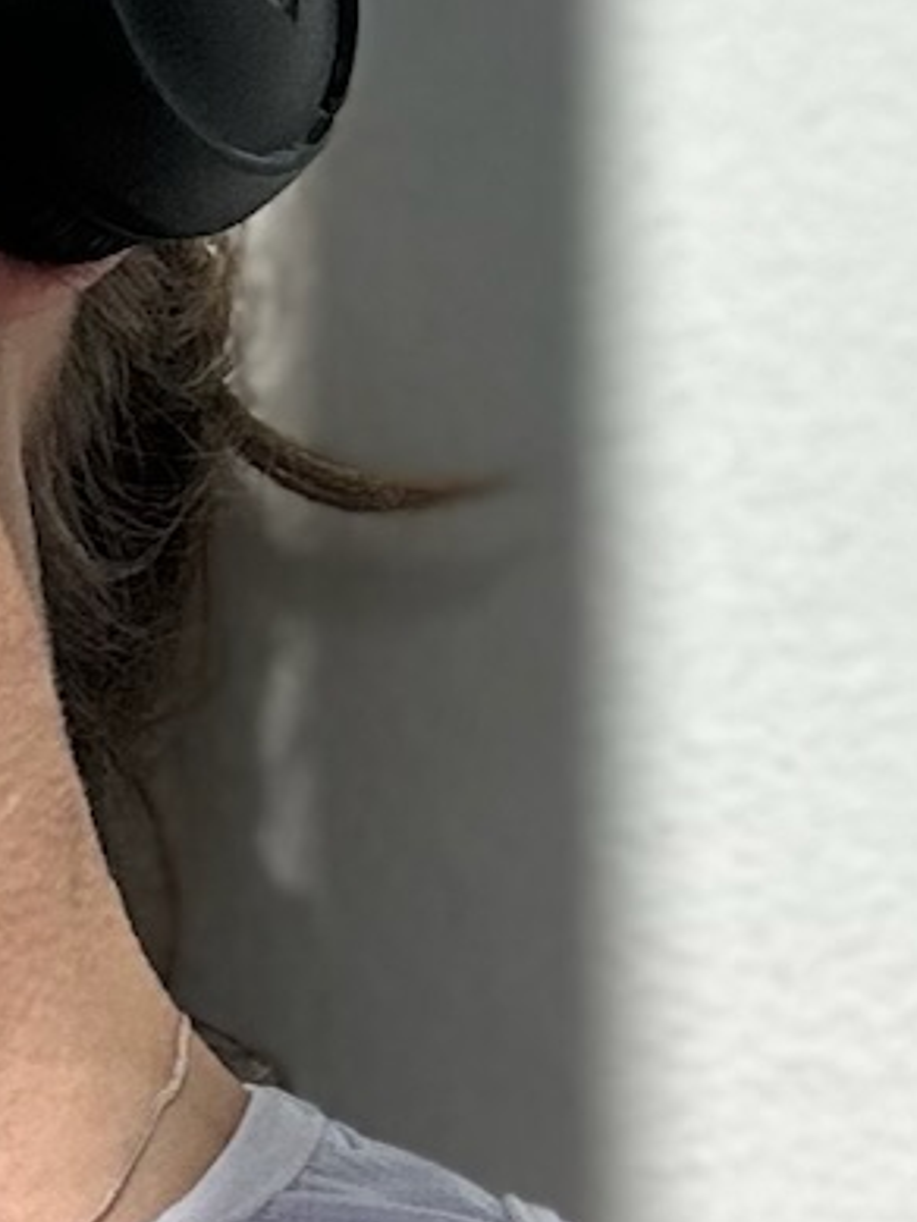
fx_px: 5578
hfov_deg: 8.6
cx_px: -1200
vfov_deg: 12.5
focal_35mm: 158
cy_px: 939
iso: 25
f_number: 1.9
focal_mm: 2.69
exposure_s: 1/4854
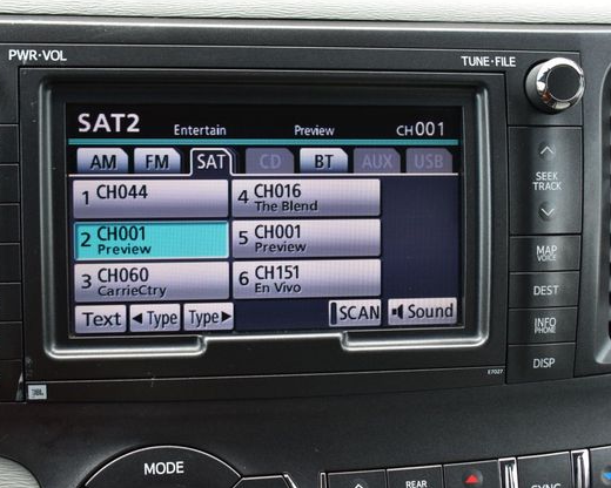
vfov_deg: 25.2
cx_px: 293
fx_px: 1095
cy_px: 243
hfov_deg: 31.2
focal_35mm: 61
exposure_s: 1/40
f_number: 7.1
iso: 400
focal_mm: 35
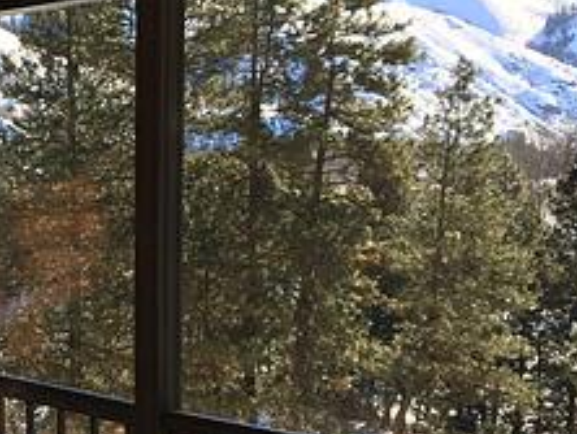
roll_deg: +1.3
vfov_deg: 18.0
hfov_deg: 21.8
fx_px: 1352
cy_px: 373
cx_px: -161
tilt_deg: -8.8
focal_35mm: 81
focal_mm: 4.15
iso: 32
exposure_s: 1/638
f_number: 2.2
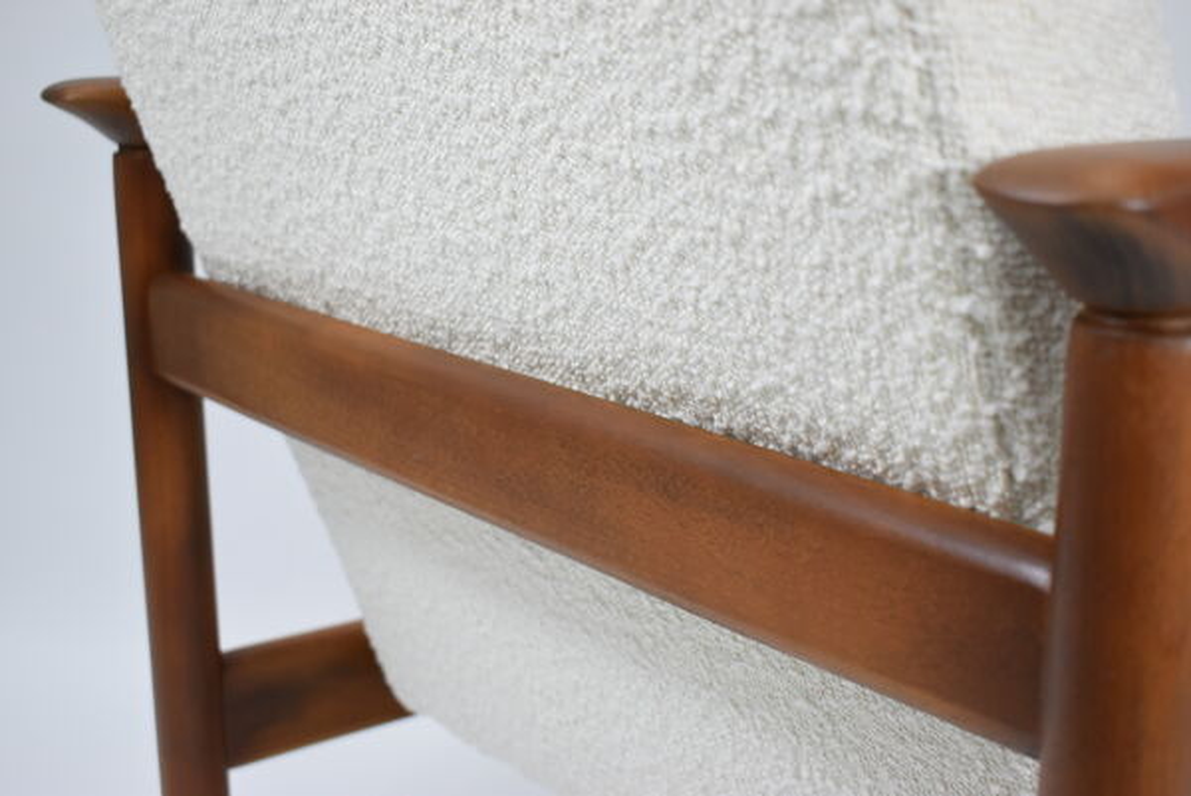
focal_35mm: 51
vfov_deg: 26.5
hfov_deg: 38.9
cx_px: 596
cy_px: 398
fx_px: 1688
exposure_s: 1/125
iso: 1000
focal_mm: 34
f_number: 4.5
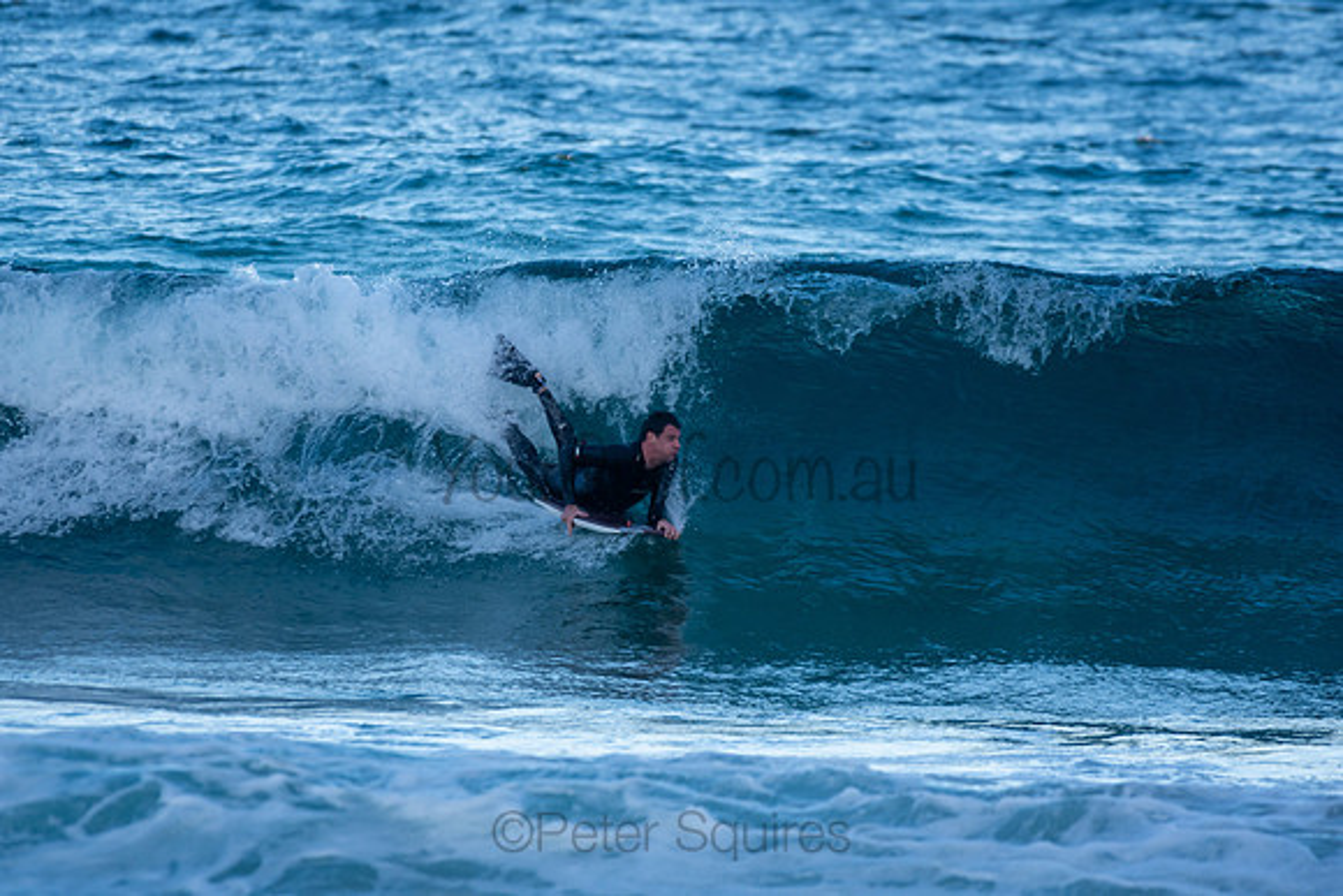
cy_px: 448
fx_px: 27984
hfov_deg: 2.7
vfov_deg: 1.8
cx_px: 672
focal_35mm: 750
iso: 450
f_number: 5.6
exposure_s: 1/800
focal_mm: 500
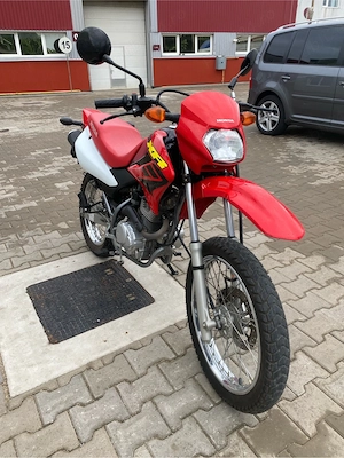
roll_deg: +0.8
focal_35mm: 26
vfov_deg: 67.3
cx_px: 172
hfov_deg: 53.1
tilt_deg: -22.9
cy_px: 229
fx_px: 345
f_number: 1.8
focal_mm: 4.25
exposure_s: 1/122
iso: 32
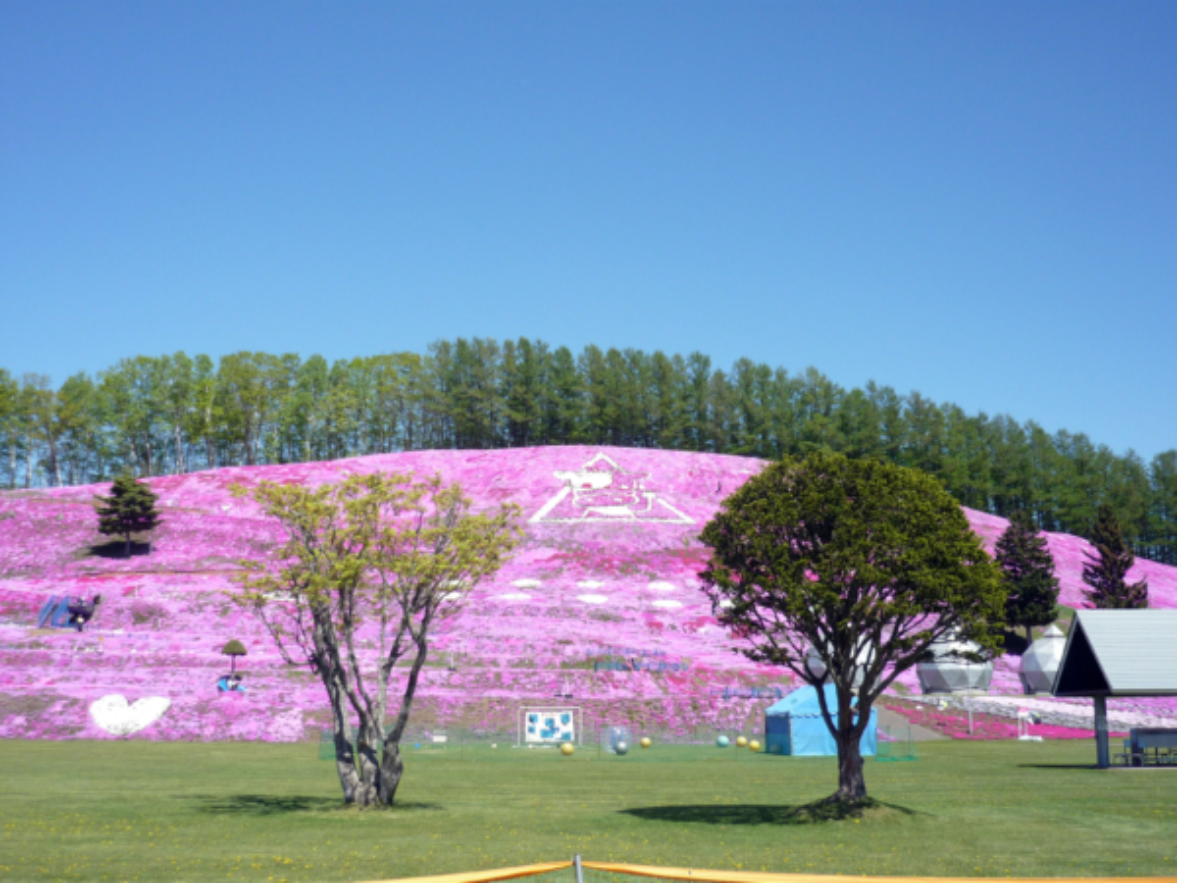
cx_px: 588
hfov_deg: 45.8
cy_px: 442
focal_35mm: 41
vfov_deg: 35.1
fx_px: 1394
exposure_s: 1/1000
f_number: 3
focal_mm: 6.8
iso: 100
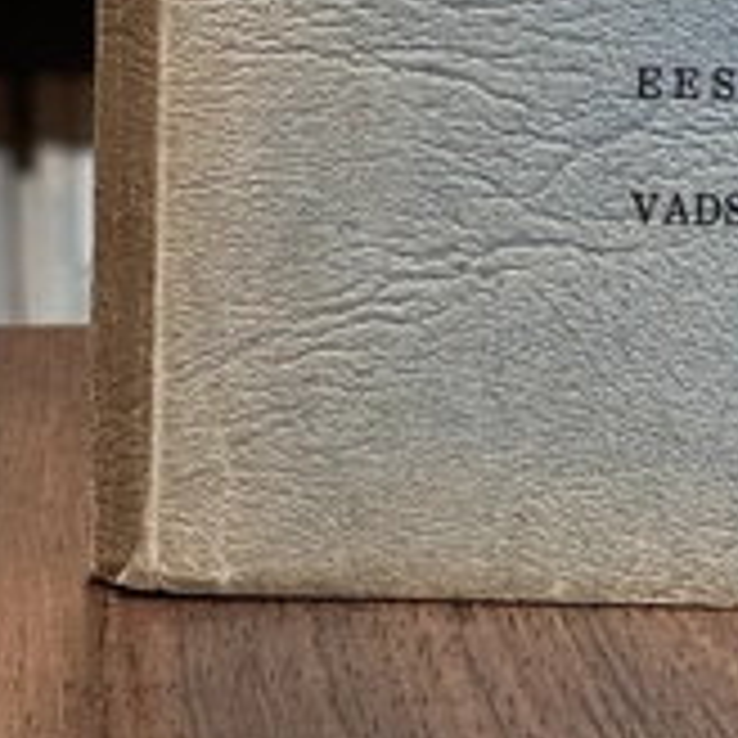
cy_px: -659
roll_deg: -0.3
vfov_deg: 6.1
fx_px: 6826
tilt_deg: -0.9
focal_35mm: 283
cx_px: 871
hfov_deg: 6.2
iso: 250
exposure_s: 1/73
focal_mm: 9
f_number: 2.8
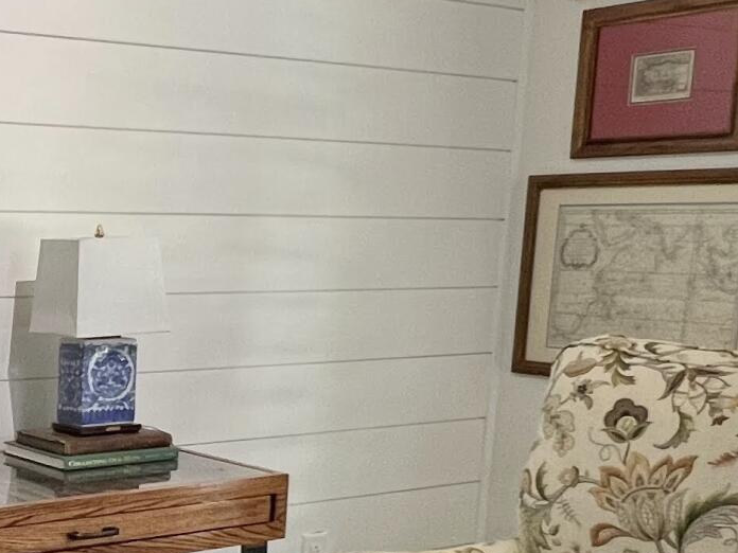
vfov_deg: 25.5
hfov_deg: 30.6
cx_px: -80
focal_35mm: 56
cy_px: 471
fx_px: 1194
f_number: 1.8
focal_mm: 1.57
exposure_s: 1/60
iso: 200
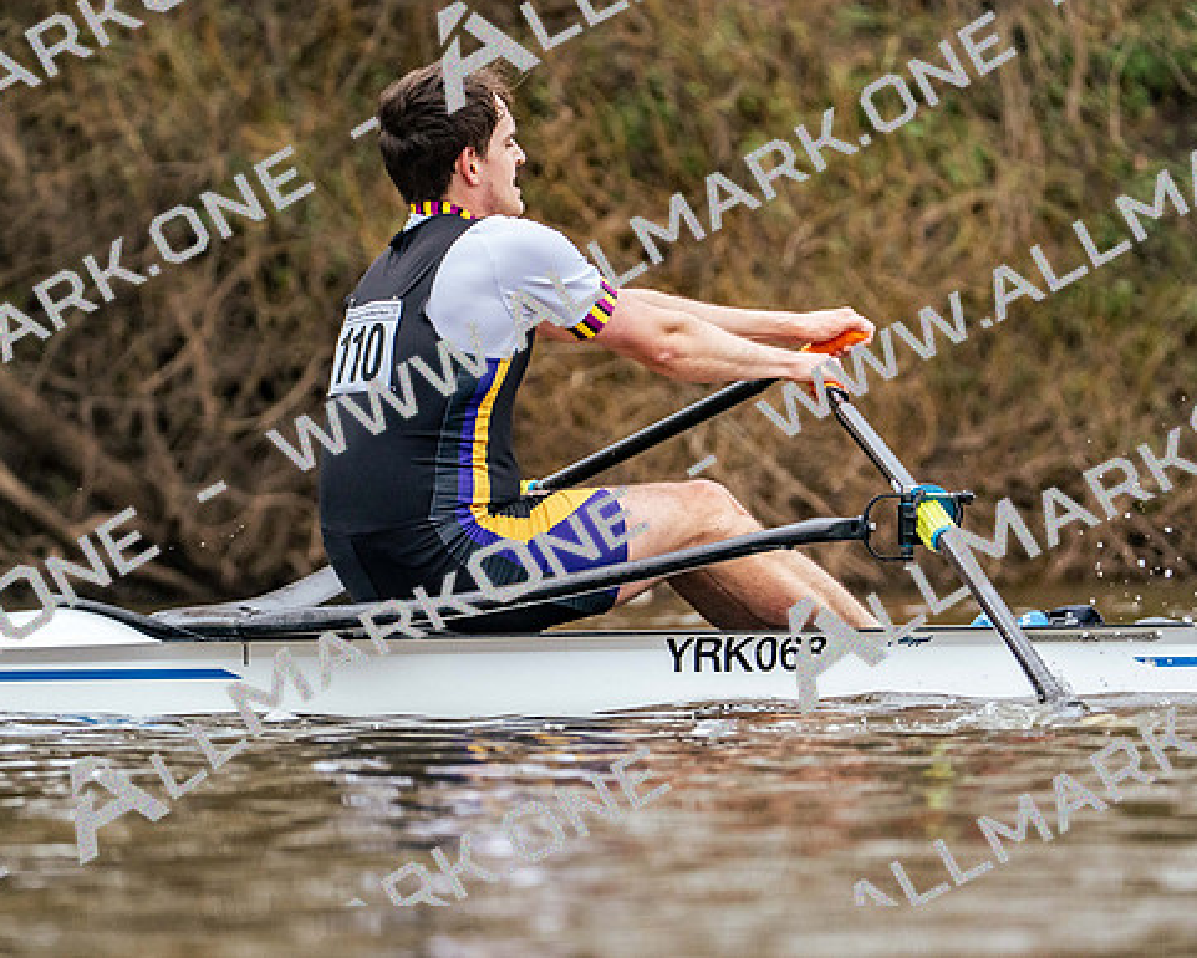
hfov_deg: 5.1
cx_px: 575
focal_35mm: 376
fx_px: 13323
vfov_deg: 4.1
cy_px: 479
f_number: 6.3
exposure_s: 1/2000
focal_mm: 332
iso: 5000
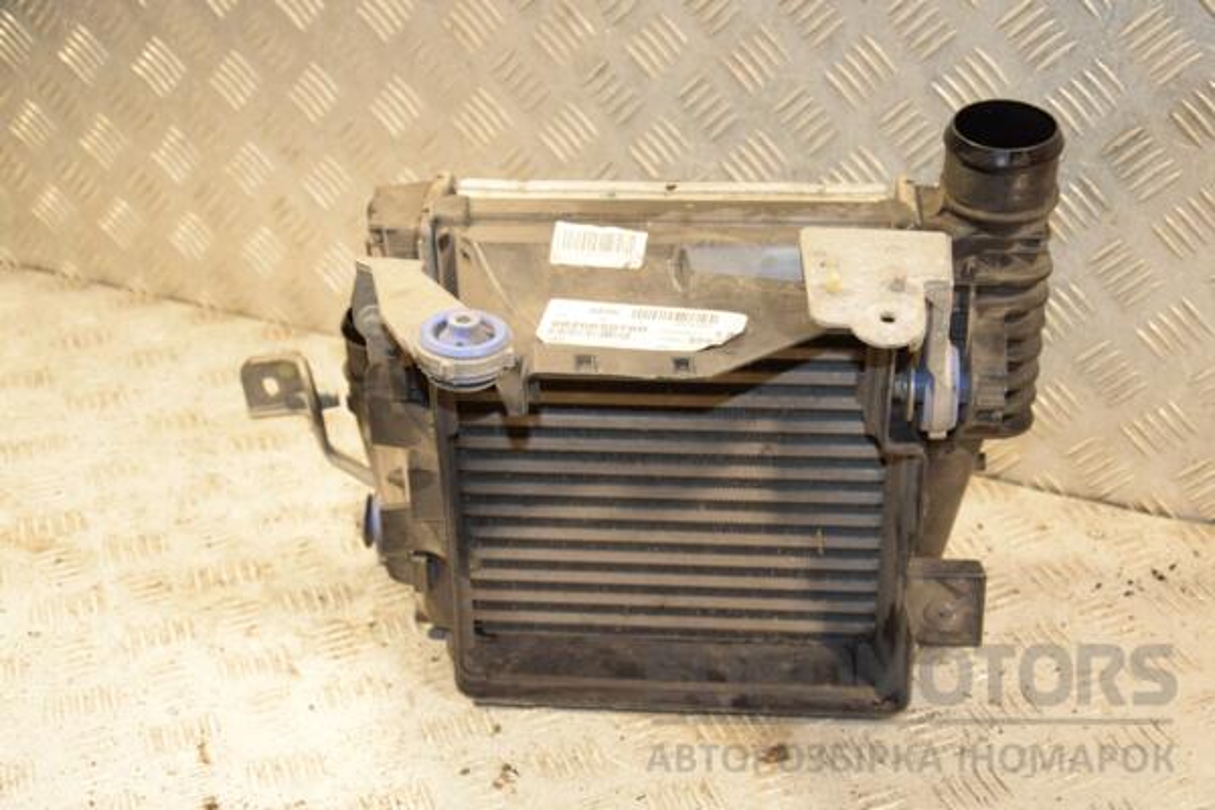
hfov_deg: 37.9
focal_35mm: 52
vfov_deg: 25.8
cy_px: 405
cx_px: 608
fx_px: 1772
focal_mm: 35
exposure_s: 1/160
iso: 800
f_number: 5
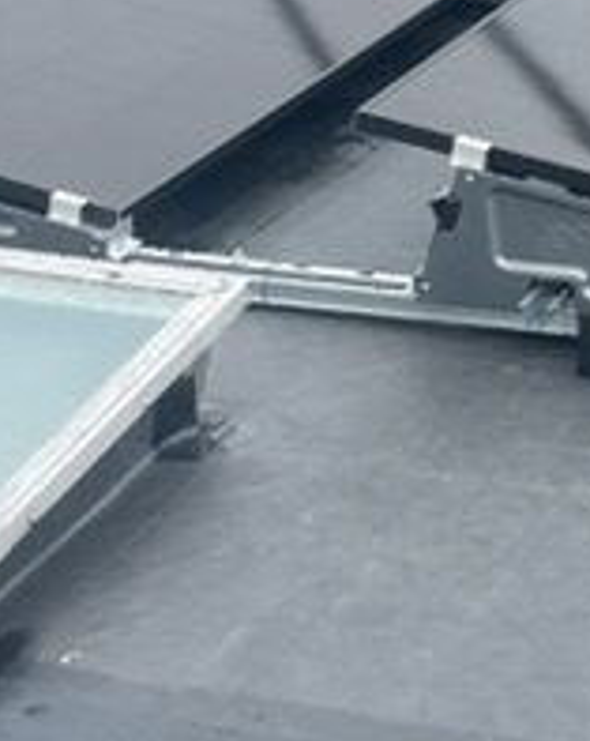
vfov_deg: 14.5
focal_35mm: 132
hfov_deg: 11.5
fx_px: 2888
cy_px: 120
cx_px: 643
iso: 50
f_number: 1.6
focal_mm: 5.1
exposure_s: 1/1441
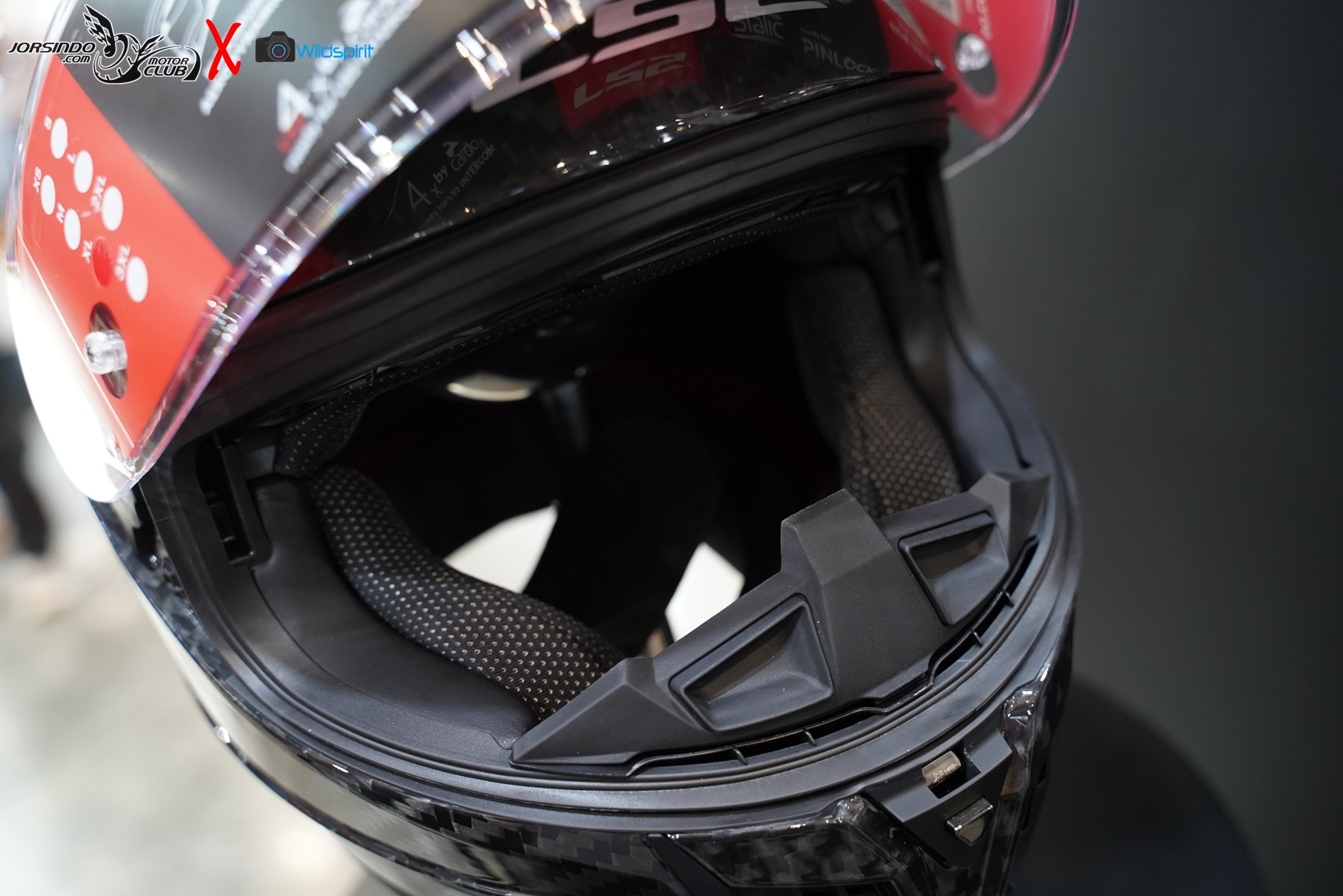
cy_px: 448
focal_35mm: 34
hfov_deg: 55.8
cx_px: 672
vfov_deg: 38.9
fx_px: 1268
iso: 2000
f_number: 4
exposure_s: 1/80
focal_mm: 34
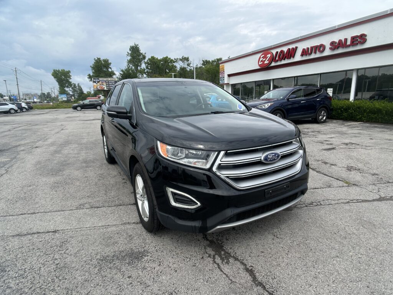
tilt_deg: -10.6
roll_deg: -0.7
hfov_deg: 67.3
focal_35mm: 26
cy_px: 148
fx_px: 295
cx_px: 196
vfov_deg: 53.1
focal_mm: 5.7
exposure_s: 1/3165
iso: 50
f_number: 1.5
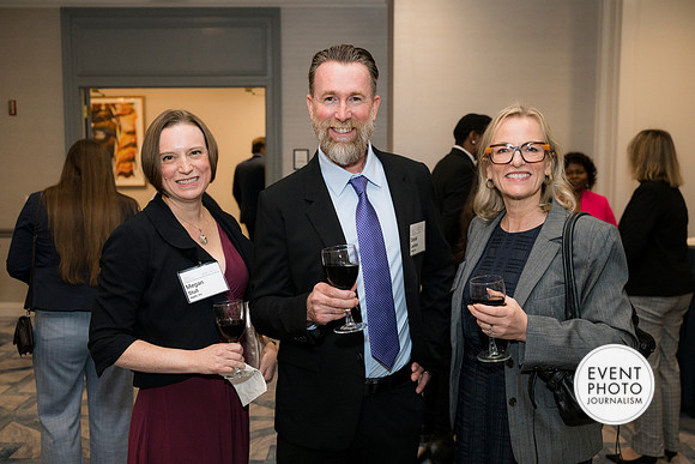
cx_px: 348
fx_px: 714
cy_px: 232
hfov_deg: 51.9
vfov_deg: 36.0
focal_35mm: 37
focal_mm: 37
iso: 800
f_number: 4
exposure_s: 1/125
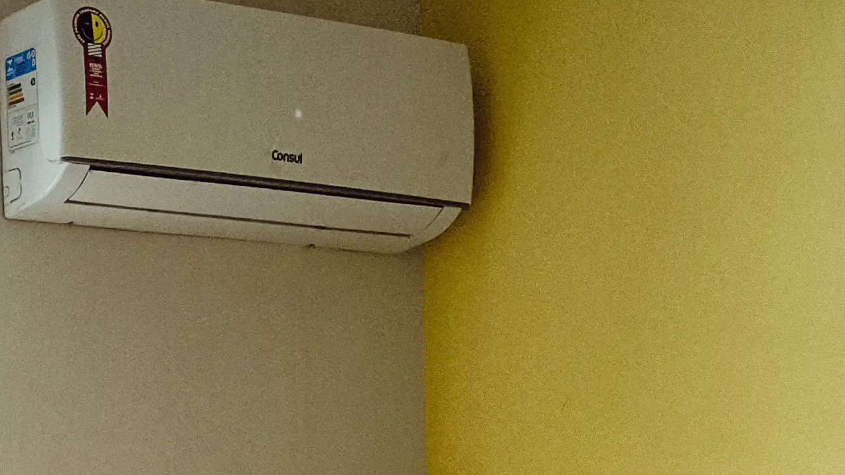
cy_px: 1130
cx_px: 311
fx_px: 2218
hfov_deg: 21.5
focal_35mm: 99
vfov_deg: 10.5
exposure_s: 1/120
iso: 80
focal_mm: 4.71
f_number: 1.7
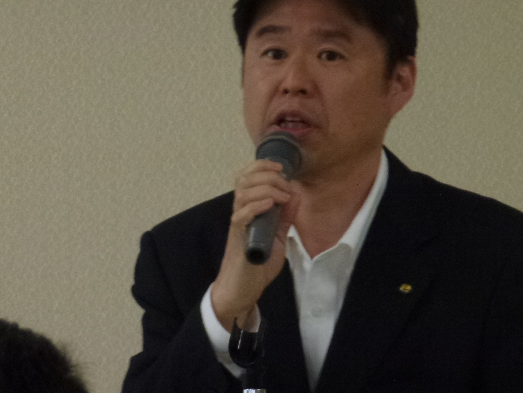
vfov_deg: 2.3
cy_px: 266
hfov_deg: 3.1
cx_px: 209
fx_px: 9595
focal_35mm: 635
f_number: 5.9
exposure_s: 1/60
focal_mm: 63.6
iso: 400
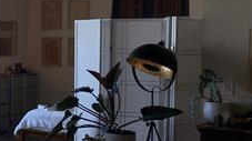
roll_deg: -0.2
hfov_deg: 23.1
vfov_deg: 15.0
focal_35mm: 80
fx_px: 534
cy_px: 64
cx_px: -88
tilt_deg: -2.3
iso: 32
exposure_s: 1/529
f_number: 1.8
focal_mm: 4.25
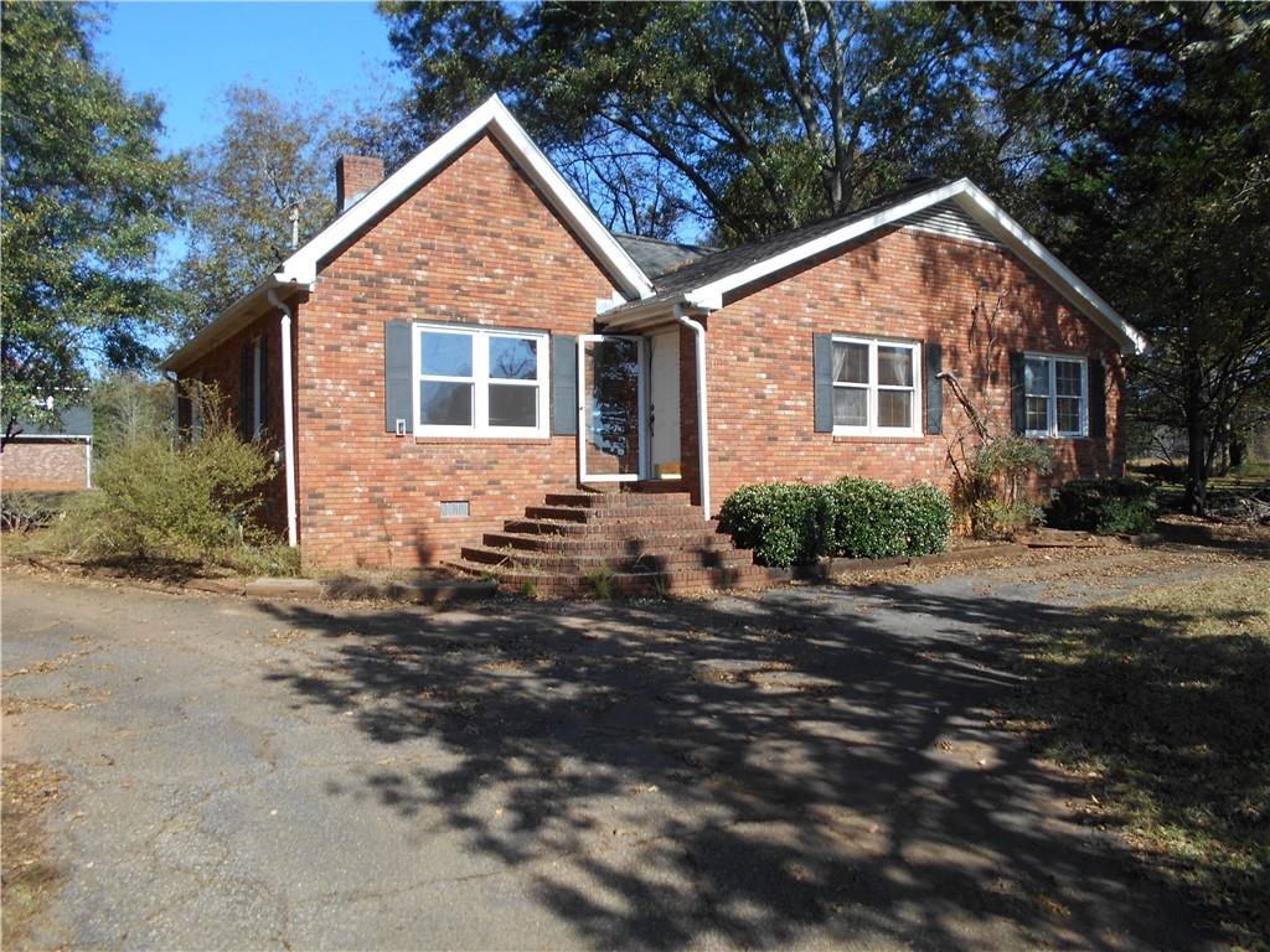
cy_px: 476
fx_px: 954
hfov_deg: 67.3
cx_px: 635
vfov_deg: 53.1
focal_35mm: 26
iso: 80
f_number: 3.2
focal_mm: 4.6
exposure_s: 1/640
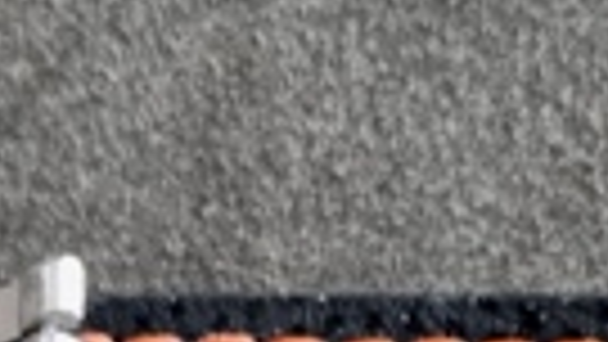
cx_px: 378
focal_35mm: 168
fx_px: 2709
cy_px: 1012
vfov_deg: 6.6
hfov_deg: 12.8
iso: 800
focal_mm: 5.4
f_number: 1.8
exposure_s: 1/25
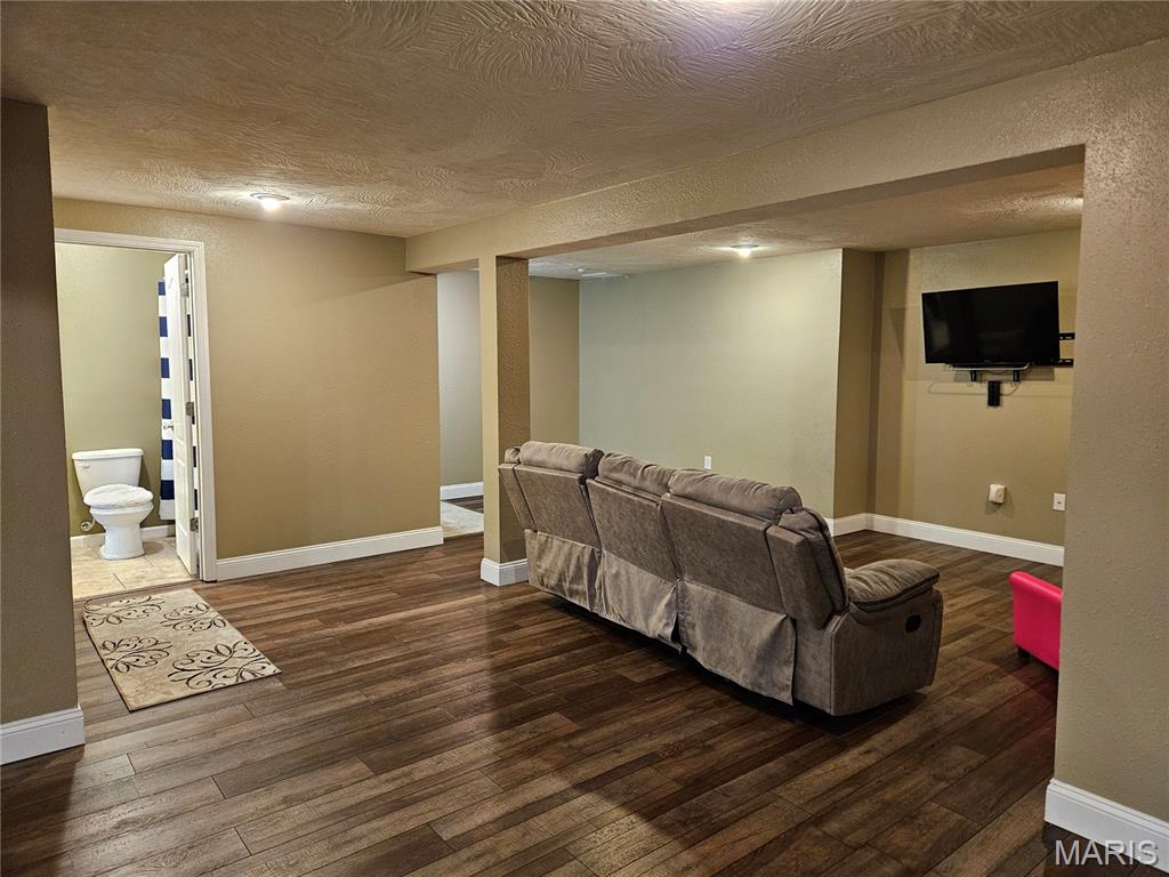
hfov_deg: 73.9
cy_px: 438
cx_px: 584
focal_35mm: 23
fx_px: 777
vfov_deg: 58.9
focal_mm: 5.4
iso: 640
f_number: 1.8
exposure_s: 1/40
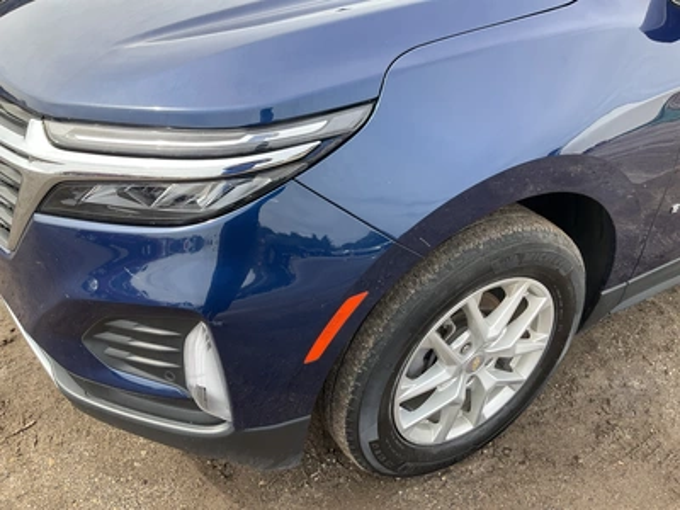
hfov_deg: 61.7
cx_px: 340
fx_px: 570
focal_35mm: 29
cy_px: 255
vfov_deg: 48.2
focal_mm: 3
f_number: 1.8
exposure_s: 1/362
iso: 25
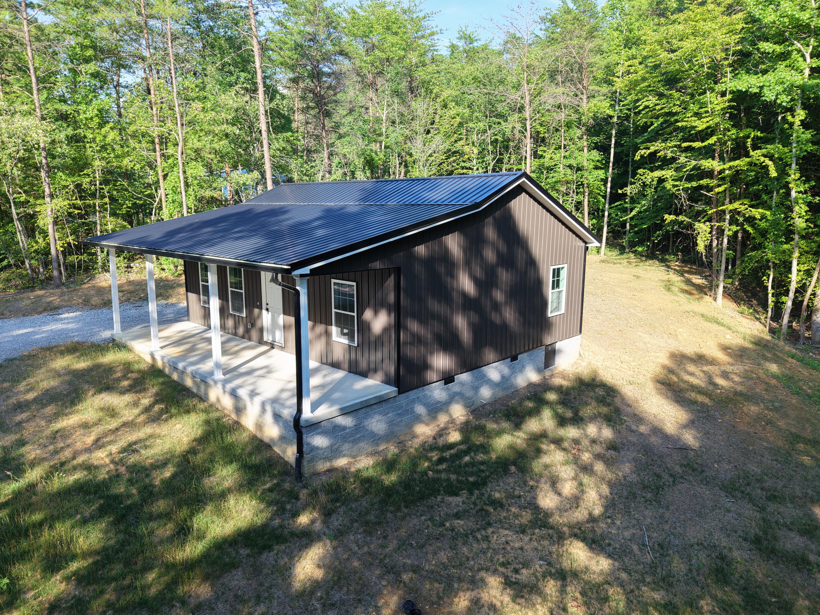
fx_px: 569
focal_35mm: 24
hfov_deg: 71.6
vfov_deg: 56.8
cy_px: 308
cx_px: 410
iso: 240
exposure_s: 1/25
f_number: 1.8
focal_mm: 8.67
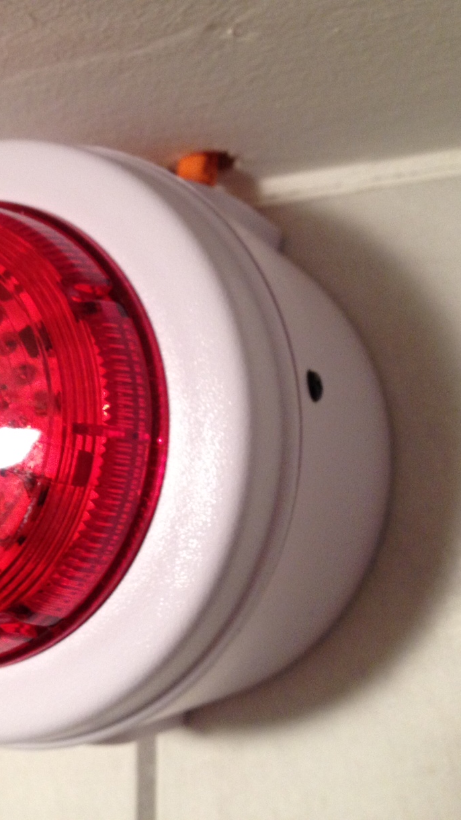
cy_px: 409
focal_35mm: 51
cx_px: 67
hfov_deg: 23.0
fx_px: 1109
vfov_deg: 40.6
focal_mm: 4.28
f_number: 2.4
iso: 200
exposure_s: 1/20
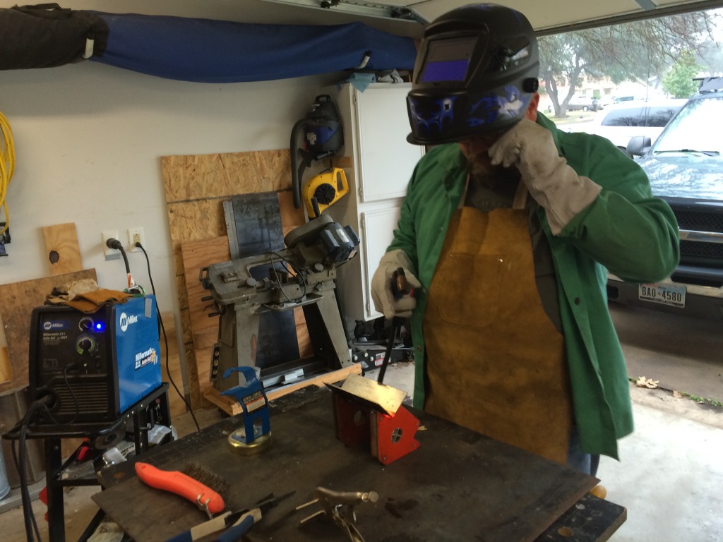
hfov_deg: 61.7
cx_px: 362
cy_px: 271
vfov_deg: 48.2
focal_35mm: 29
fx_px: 606
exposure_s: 1/30
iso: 64
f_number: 2.2
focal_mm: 4.15
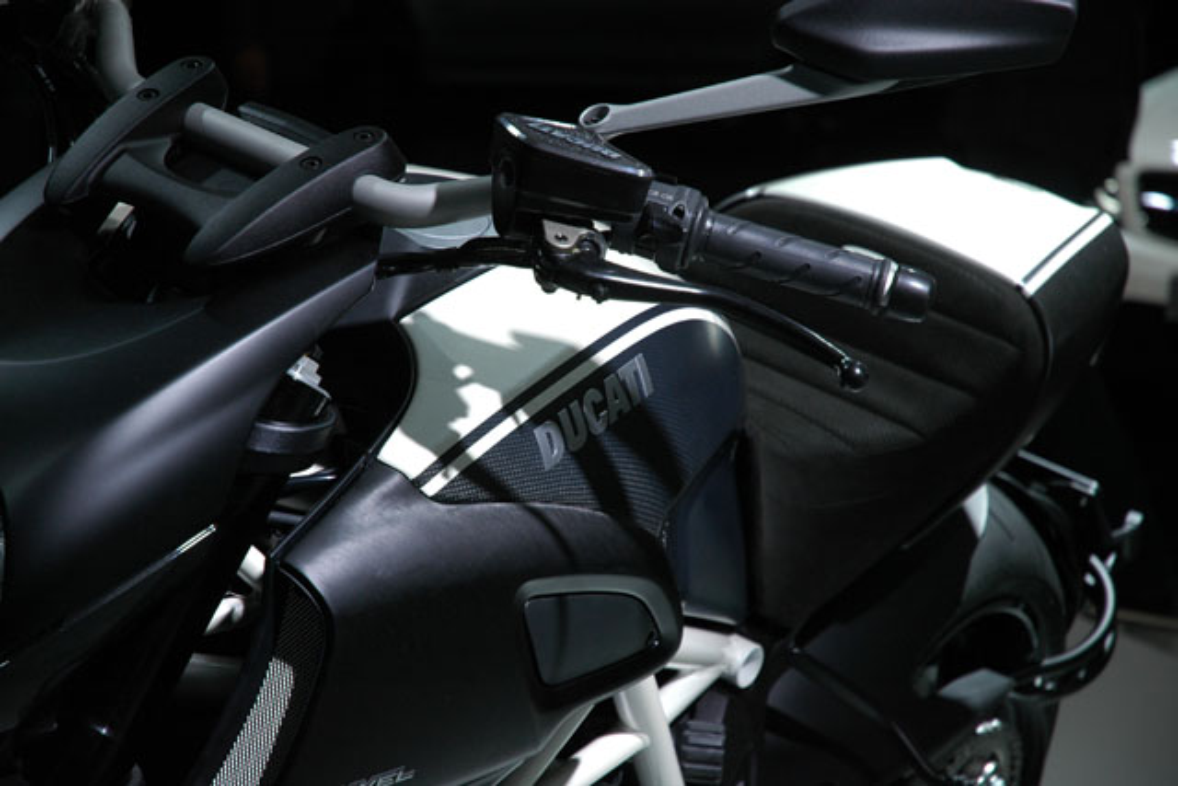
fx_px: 3436
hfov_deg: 19.5
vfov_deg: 13.0
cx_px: 589
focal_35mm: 105
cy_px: 393
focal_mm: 70
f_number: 4.5
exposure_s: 1/160
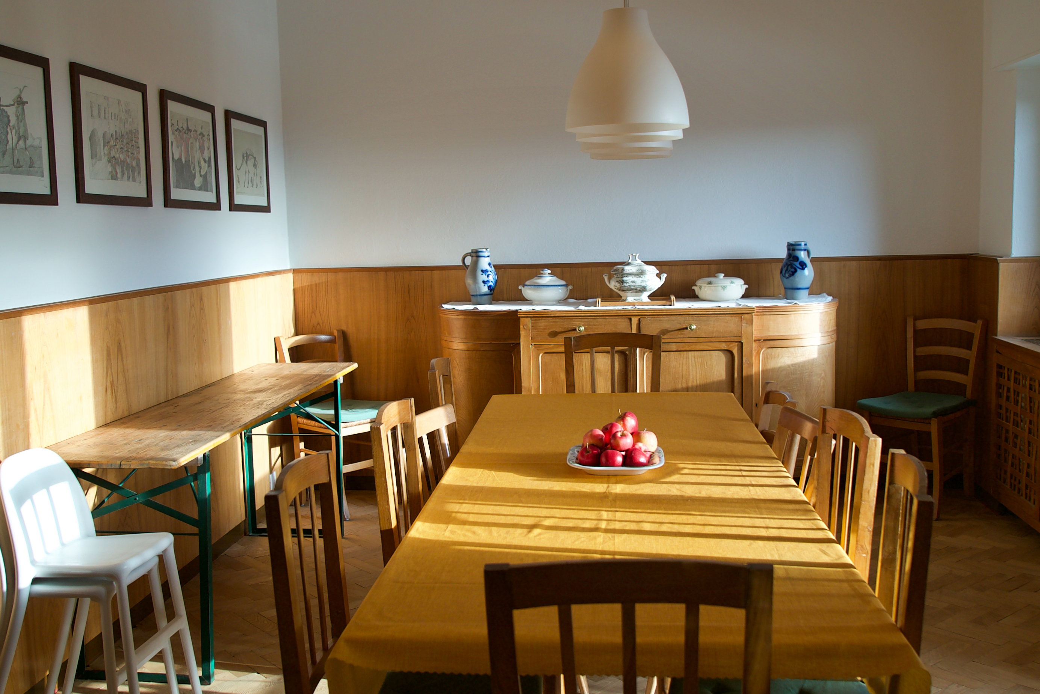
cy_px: 347
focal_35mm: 36
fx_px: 1040
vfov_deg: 36.9
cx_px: 520
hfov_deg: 53.1
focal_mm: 24
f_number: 4
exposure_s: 1/160
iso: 320
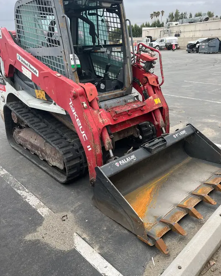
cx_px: 114
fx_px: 229
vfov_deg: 62.1
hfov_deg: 51.6
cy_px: 125
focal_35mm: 28
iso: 40
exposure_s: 1/122
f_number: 1.6
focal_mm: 5.1
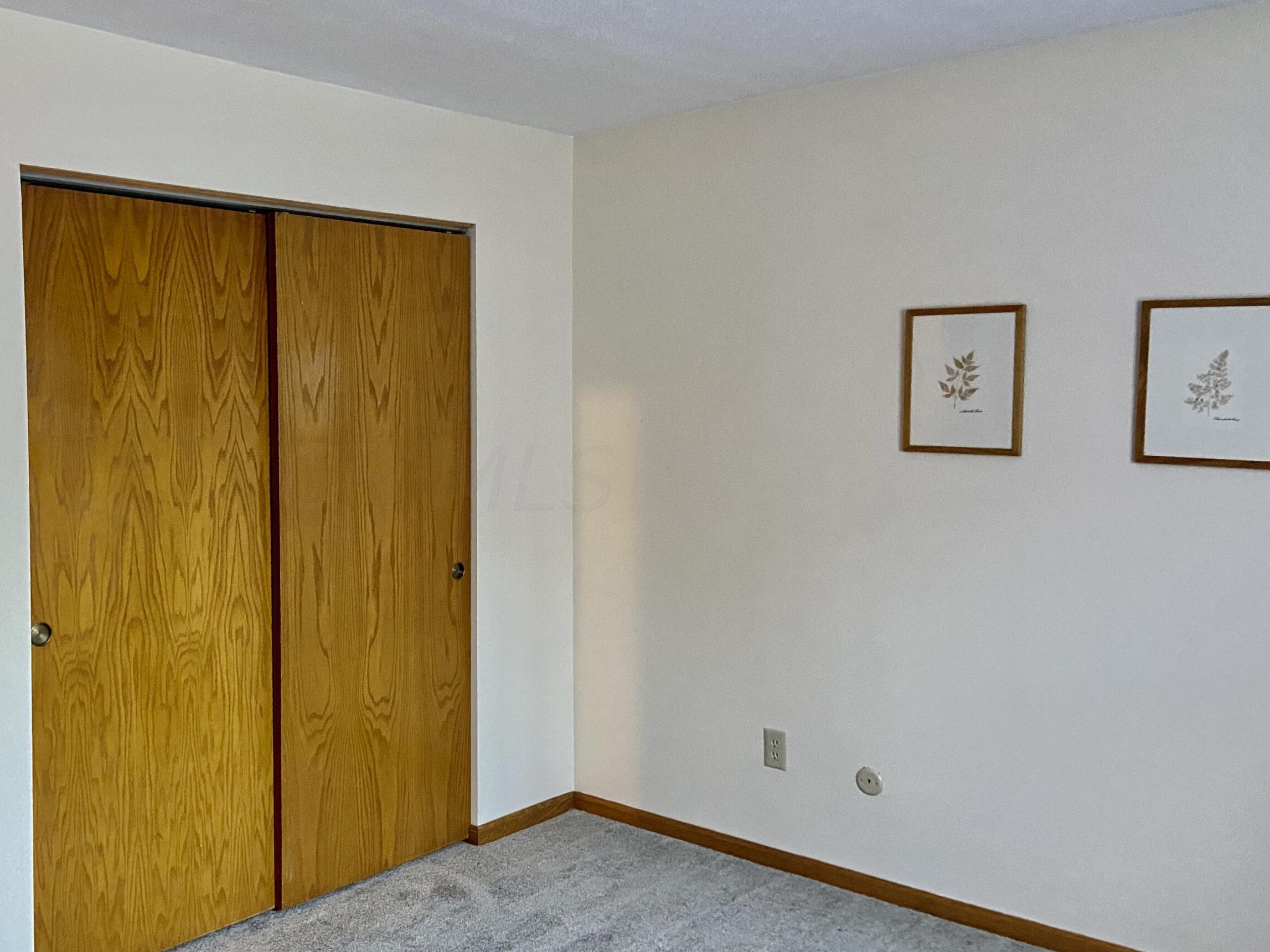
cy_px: 477
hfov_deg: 53.1
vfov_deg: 41.8
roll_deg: +0.7
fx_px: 1248
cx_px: 448
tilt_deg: -2.9
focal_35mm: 34
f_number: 1.8
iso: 400
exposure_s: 1/60
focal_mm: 4.25
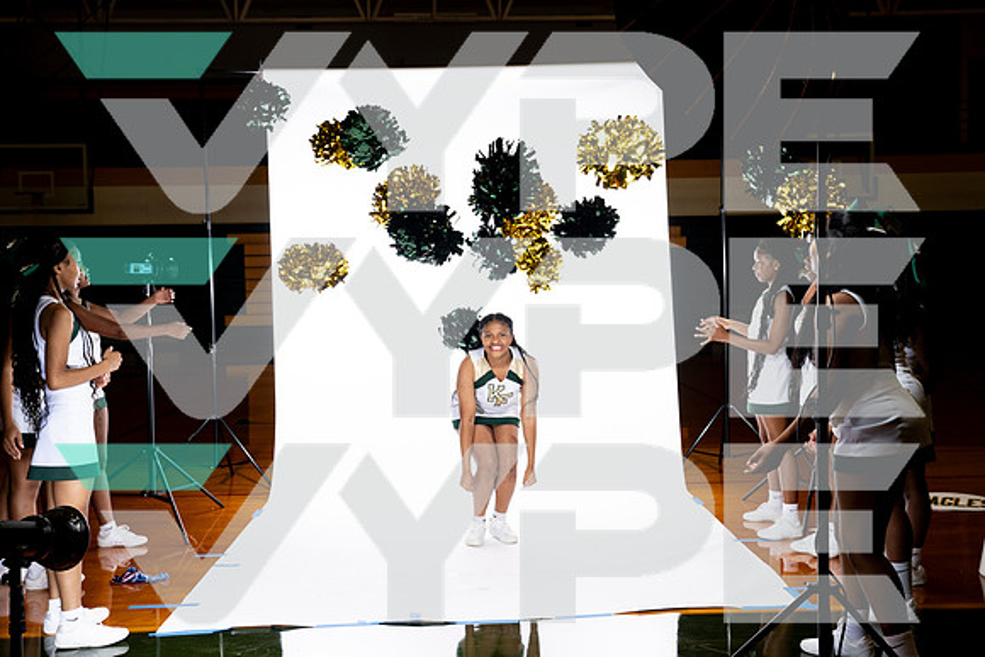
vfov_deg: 30.8
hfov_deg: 44.9
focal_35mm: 44
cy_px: 331
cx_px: 488
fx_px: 1192
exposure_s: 1/250
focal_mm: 41
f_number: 8
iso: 400
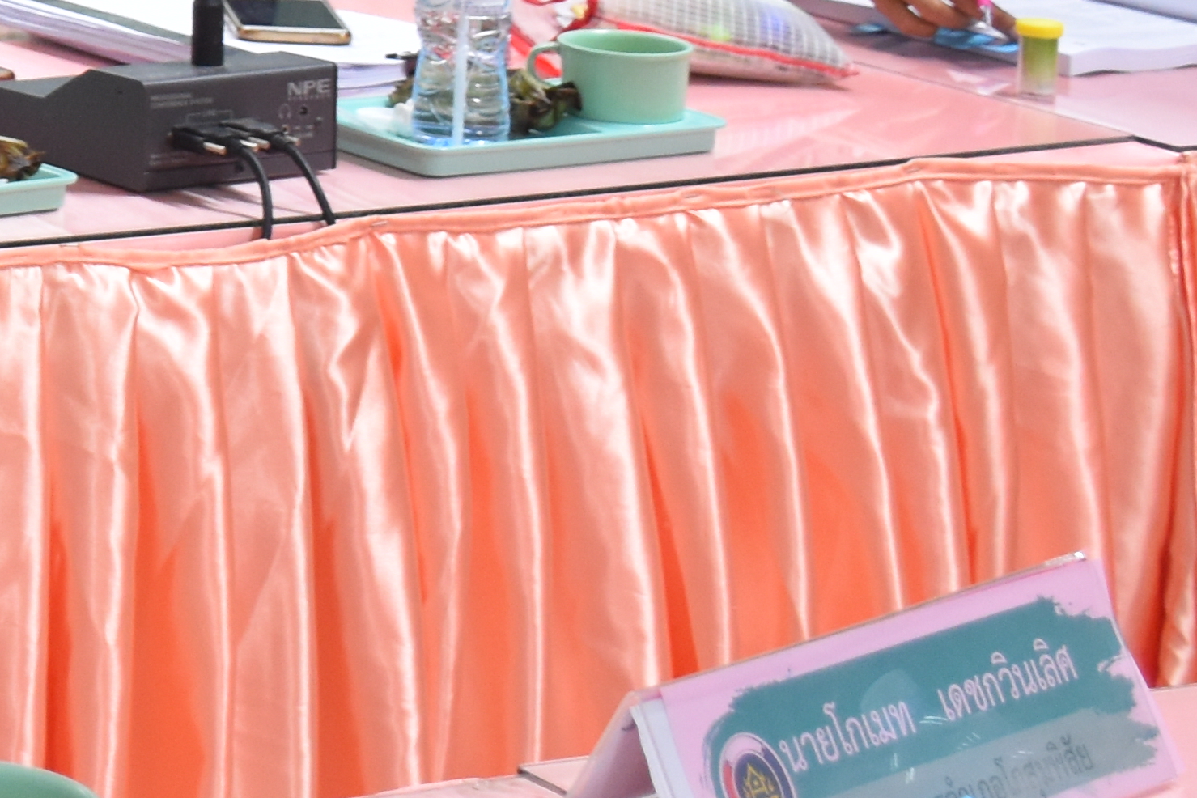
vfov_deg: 9.1
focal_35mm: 146
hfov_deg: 12.8
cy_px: -549
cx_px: -920
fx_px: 4854
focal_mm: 24
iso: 800
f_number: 3.8
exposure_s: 1/60
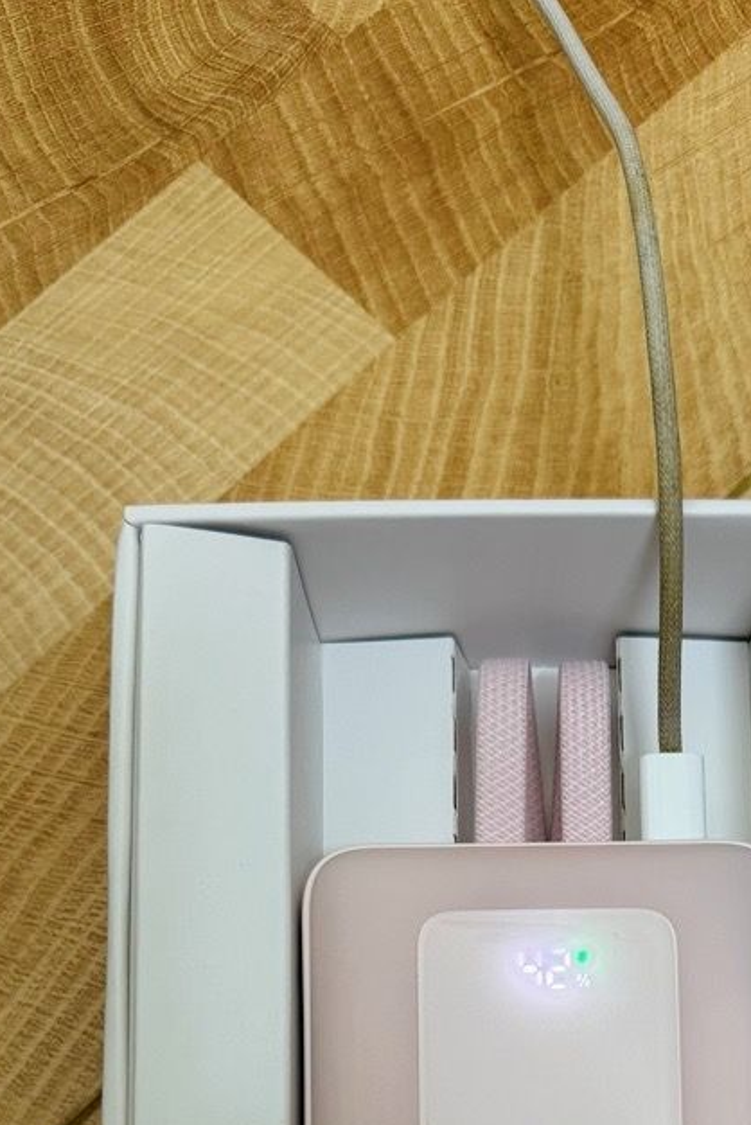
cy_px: 1147
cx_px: 582
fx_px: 1594
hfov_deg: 26.1
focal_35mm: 51
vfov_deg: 34.9
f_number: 1.78
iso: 200
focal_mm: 6.76
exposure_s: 1/63
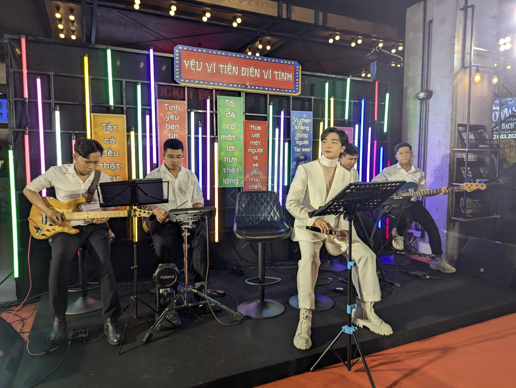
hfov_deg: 71.5
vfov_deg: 56.9
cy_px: 194
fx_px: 358
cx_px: 258
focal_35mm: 24
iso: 44
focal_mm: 6.81
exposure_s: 1/127
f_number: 1.85
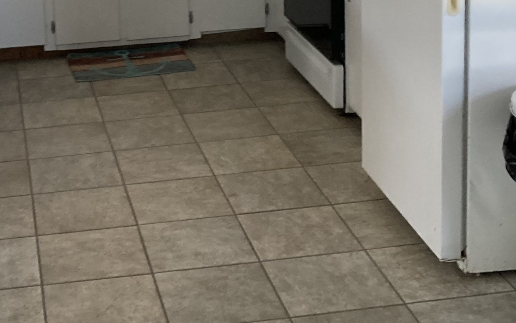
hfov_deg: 26.3
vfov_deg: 15.9
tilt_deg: -9.0
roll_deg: +2.1
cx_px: 162
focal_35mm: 78
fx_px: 1097
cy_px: -101
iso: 200
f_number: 1.8
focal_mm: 3.99
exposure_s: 1/60
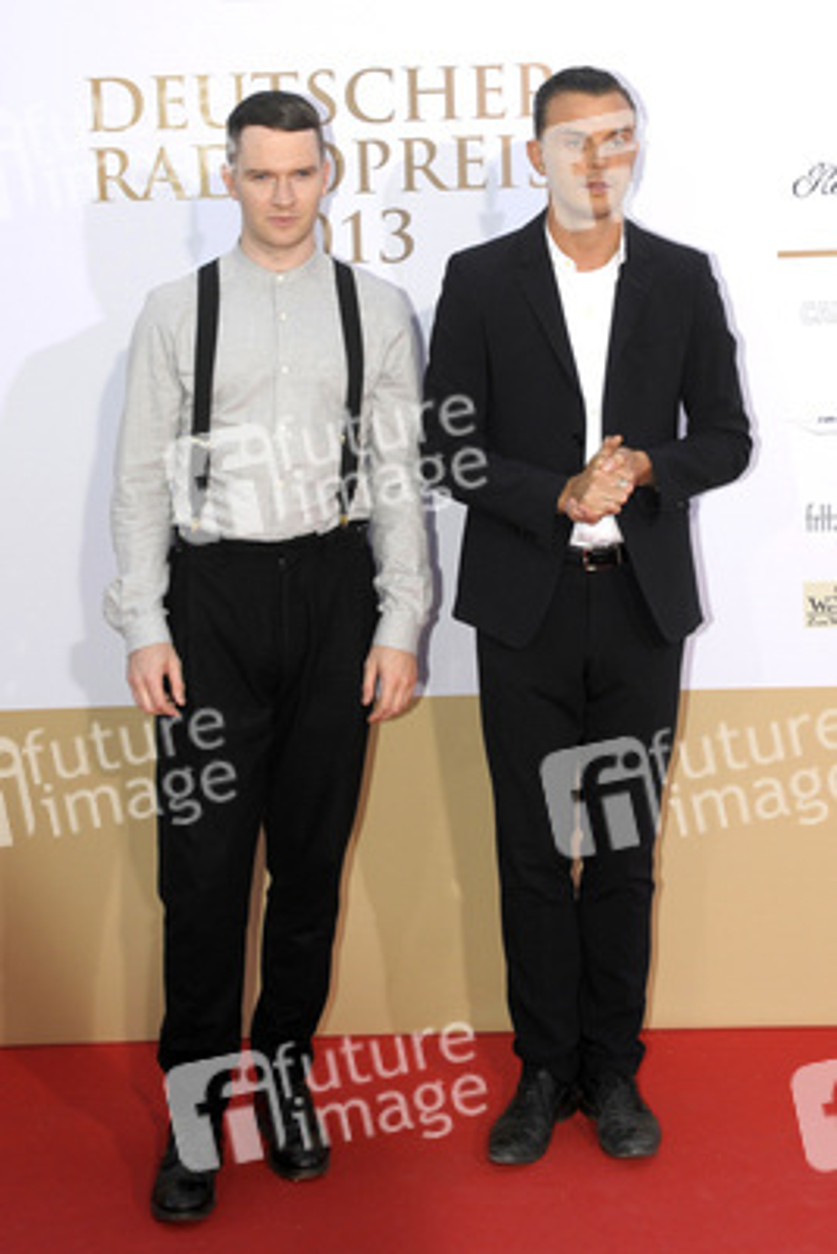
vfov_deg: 35.0
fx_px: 1986
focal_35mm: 57
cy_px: 627
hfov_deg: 23.8
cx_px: 418
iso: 320
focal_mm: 38
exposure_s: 1/200
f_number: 5
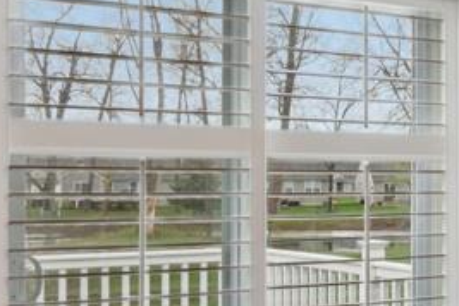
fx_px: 955
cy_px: 206
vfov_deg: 18.1
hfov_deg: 25.2
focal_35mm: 75
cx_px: 497
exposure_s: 1/30
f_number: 8
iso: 320
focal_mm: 13
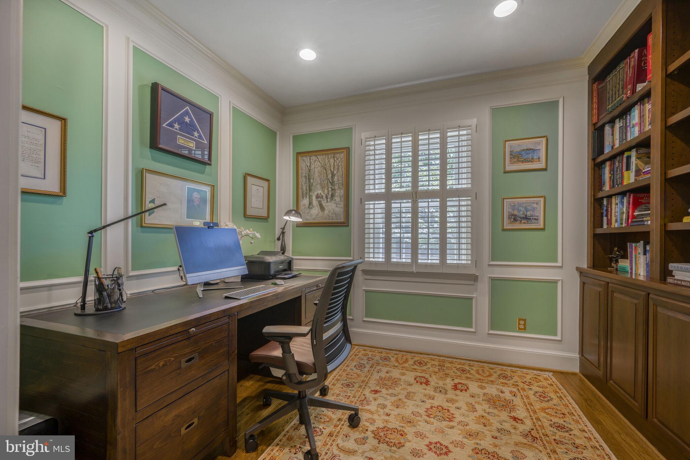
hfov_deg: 104.3
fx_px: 268
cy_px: 230
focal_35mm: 14
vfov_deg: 81.2
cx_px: 345
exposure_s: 1/4
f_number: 9
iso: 200
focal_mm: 14
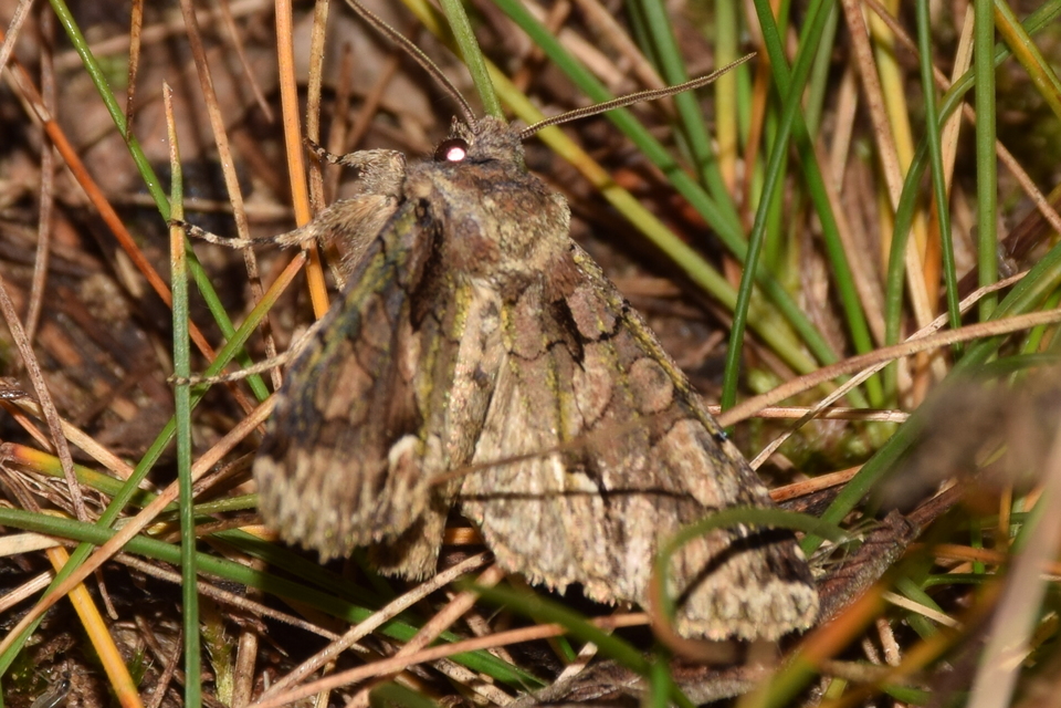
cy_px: 354
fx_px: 6189
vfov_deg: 6.5
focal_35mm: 210
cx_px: 530
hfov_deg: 9.8
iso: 100
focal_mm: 140
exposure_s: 1/160
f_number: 13
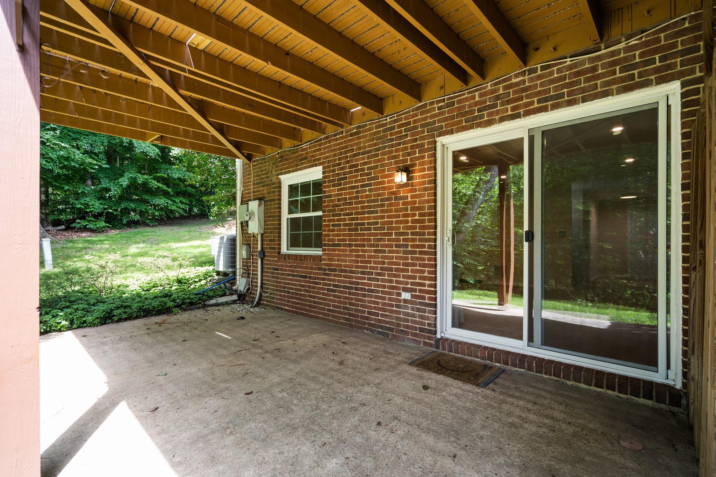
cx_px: 358
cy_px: 238
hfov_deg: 96.7
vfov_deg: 73.7
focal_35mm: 16
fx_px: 318
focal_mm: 16
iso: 320
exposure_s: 1/100
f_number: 4
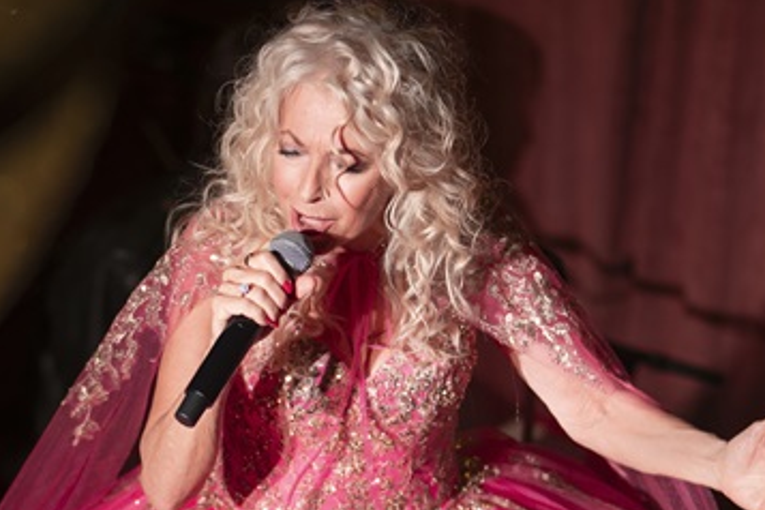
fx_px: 6077
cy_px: 606
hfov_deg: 7.2
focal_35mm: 286
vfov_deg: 4.8
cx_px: 249
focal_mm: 85
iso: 160
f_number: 1.2
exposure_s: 1/160
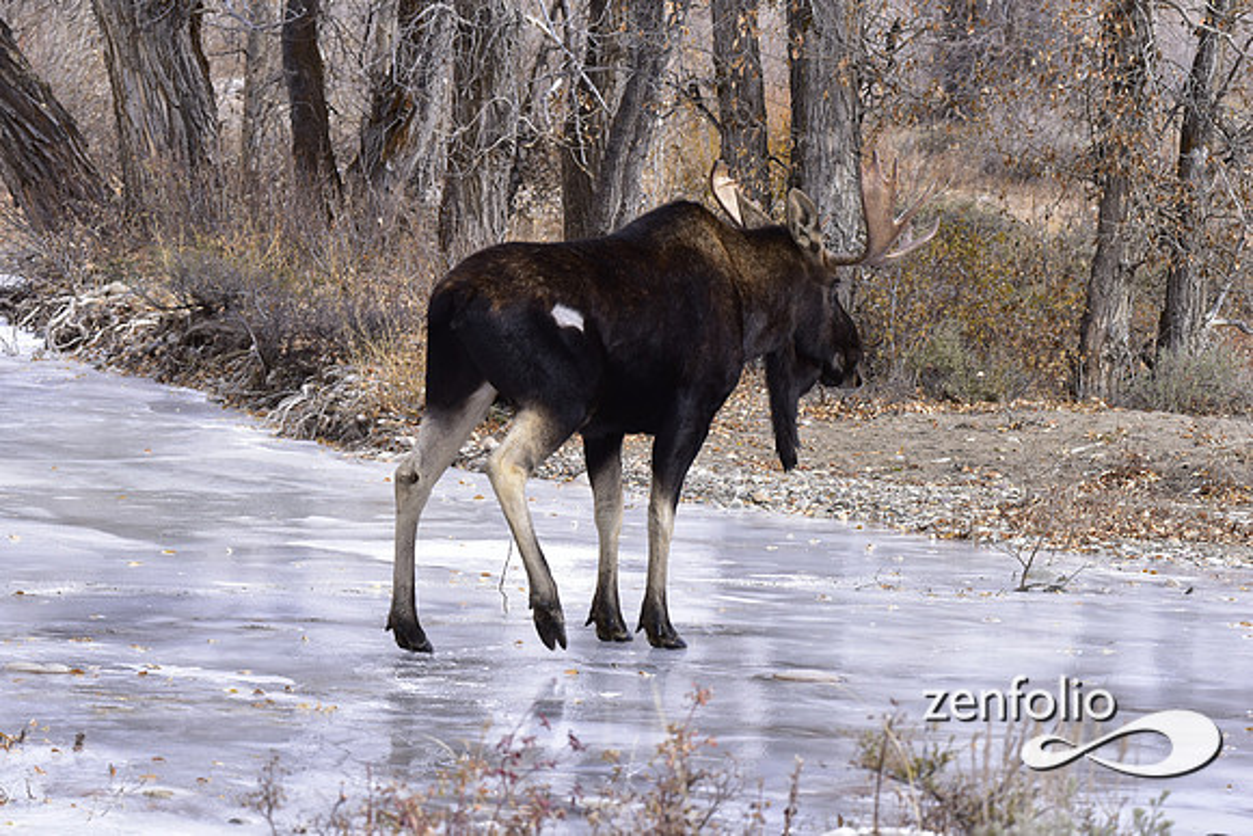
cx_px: 626
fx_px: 6962
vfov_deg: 6.9
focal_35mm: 200
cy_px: 418
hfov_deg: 10.3
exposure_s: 1/500
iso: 800
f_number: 10
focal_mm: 200
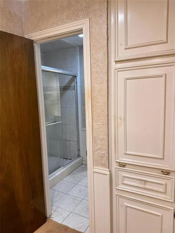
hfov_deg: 56.8
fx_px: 162
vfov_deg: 71.6
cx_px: 88
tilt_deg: -8.5
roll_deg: +1.6
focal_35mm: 24
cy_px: 116
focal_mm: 6.76
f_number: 1.78
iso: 125
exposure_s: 1/60
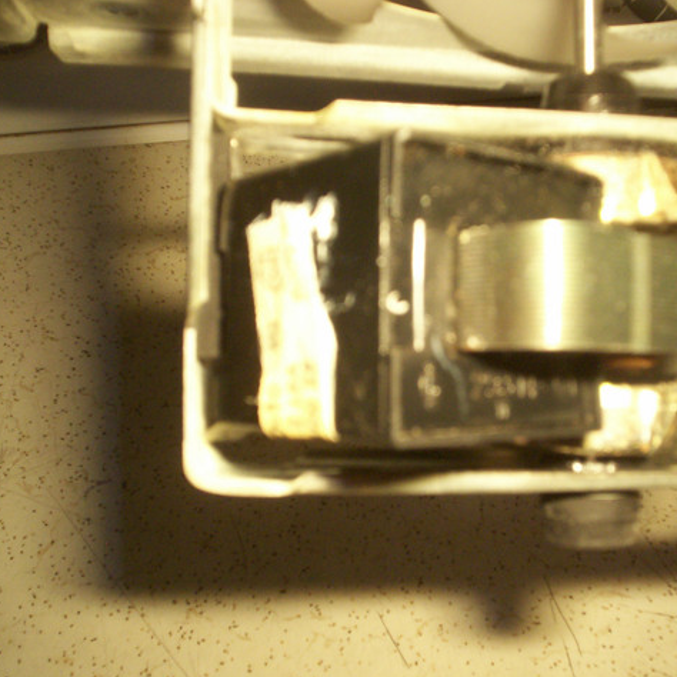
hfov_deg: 38.8
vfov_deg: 39.2
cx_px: 437
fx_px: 951
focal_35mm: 43
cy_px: 337
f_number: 4.5
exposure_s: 1/64
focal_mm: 5.9
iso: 140
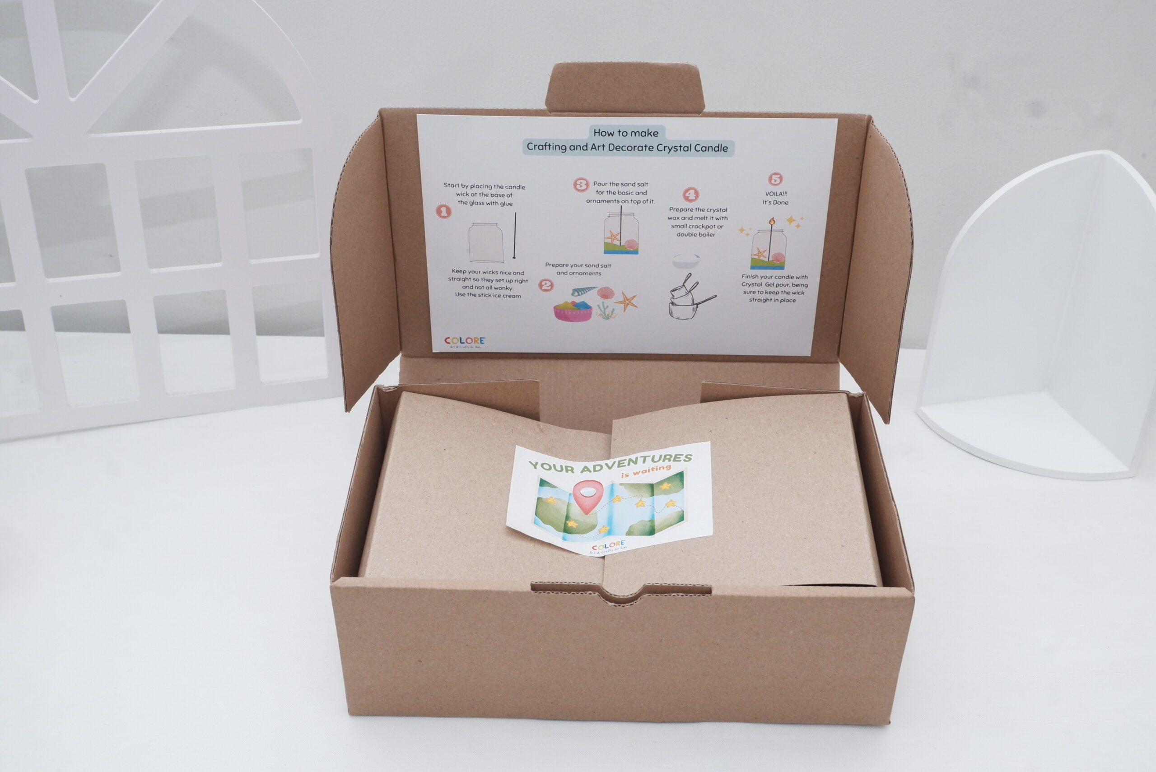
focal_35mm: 39
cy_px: 386
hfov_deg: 49.5
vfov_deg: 34.3
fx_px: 1253
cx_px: 578
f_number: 11
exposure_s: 1/125
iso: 1600
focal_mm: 26.4
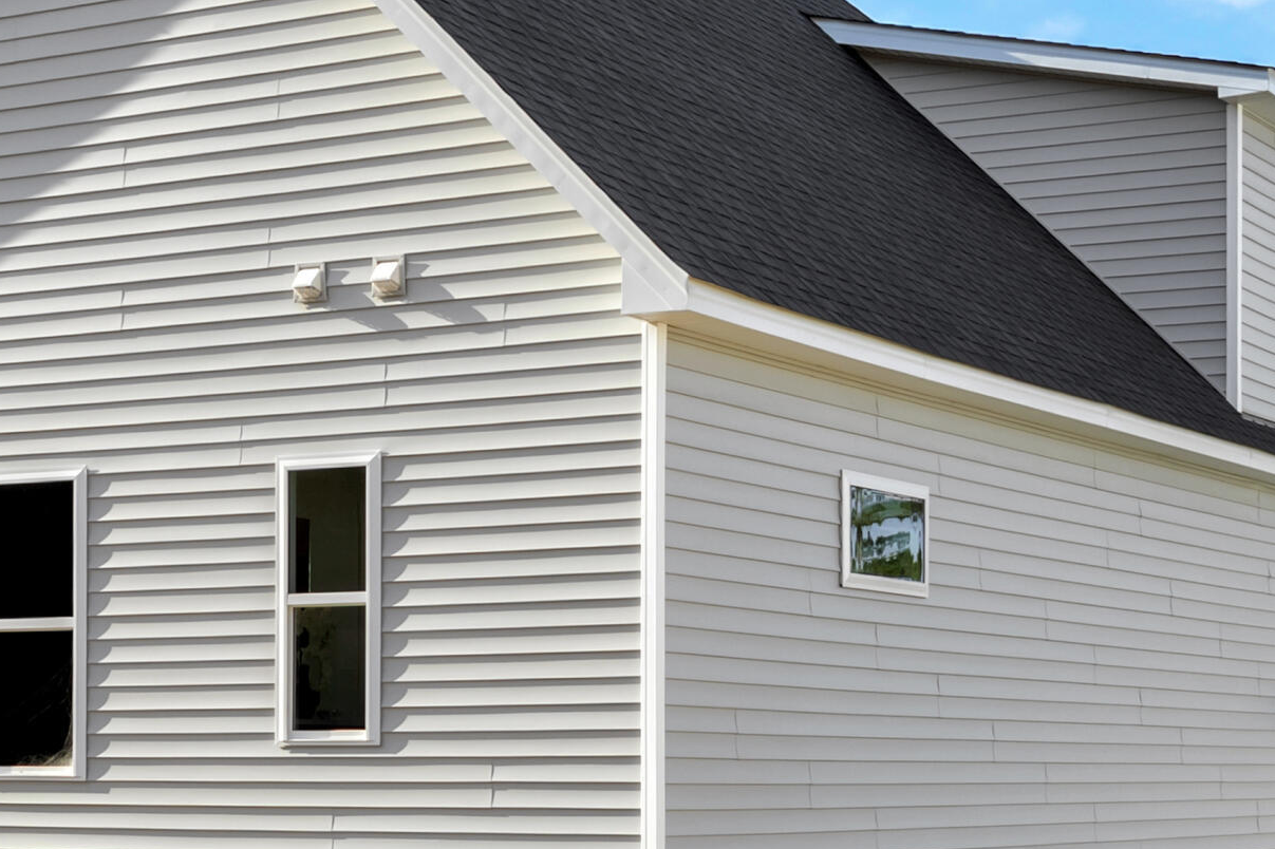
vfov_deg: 15.7
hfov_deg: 23.0
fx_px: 3080
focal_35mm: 87
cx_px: 218
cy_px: 336
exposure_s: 1/800
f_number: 9
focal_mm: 35
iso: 250
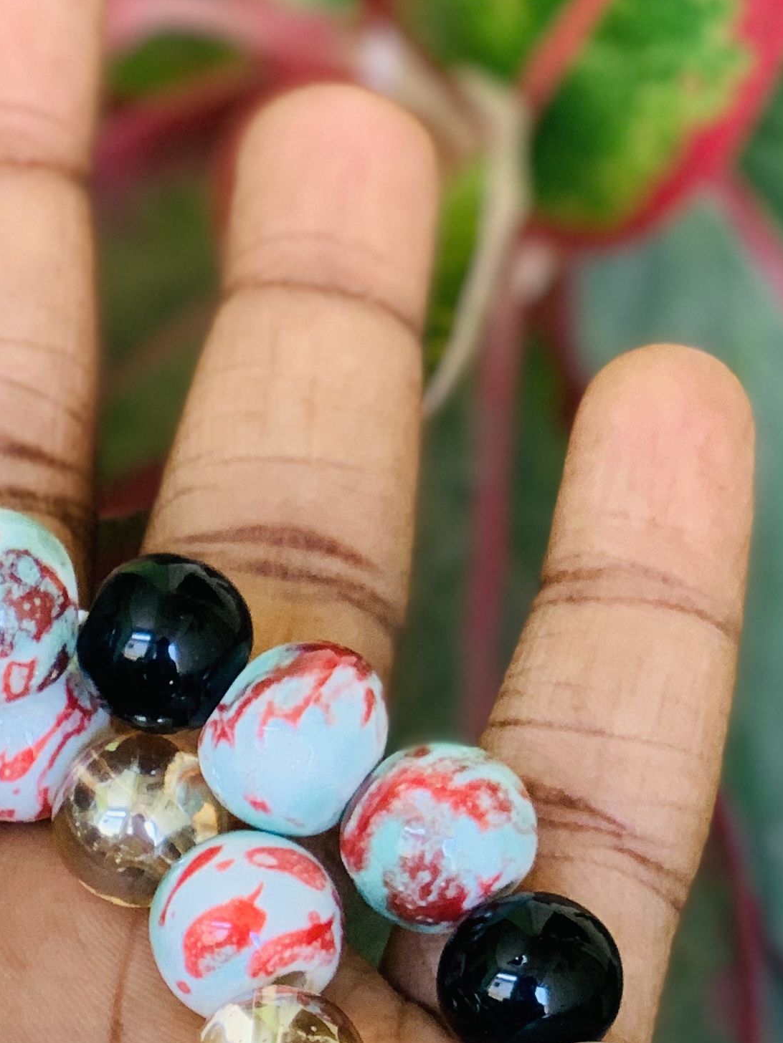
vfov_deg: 13.5
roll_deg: +2.1
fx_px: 4343
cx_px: -179
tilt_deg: -42.9
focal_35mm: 144
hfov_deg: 10.1
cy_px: 1006
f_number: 2.4
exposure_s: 1/106
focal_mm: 6
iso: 125
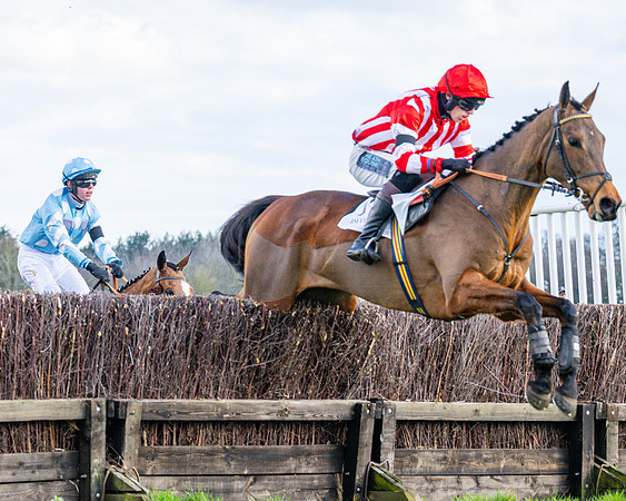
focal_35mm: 174
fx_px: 3222
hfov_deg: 11.0
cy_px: 207
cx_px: -28
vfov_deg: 8.9
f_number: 4
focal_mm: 88
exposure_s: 1/2000
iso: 640
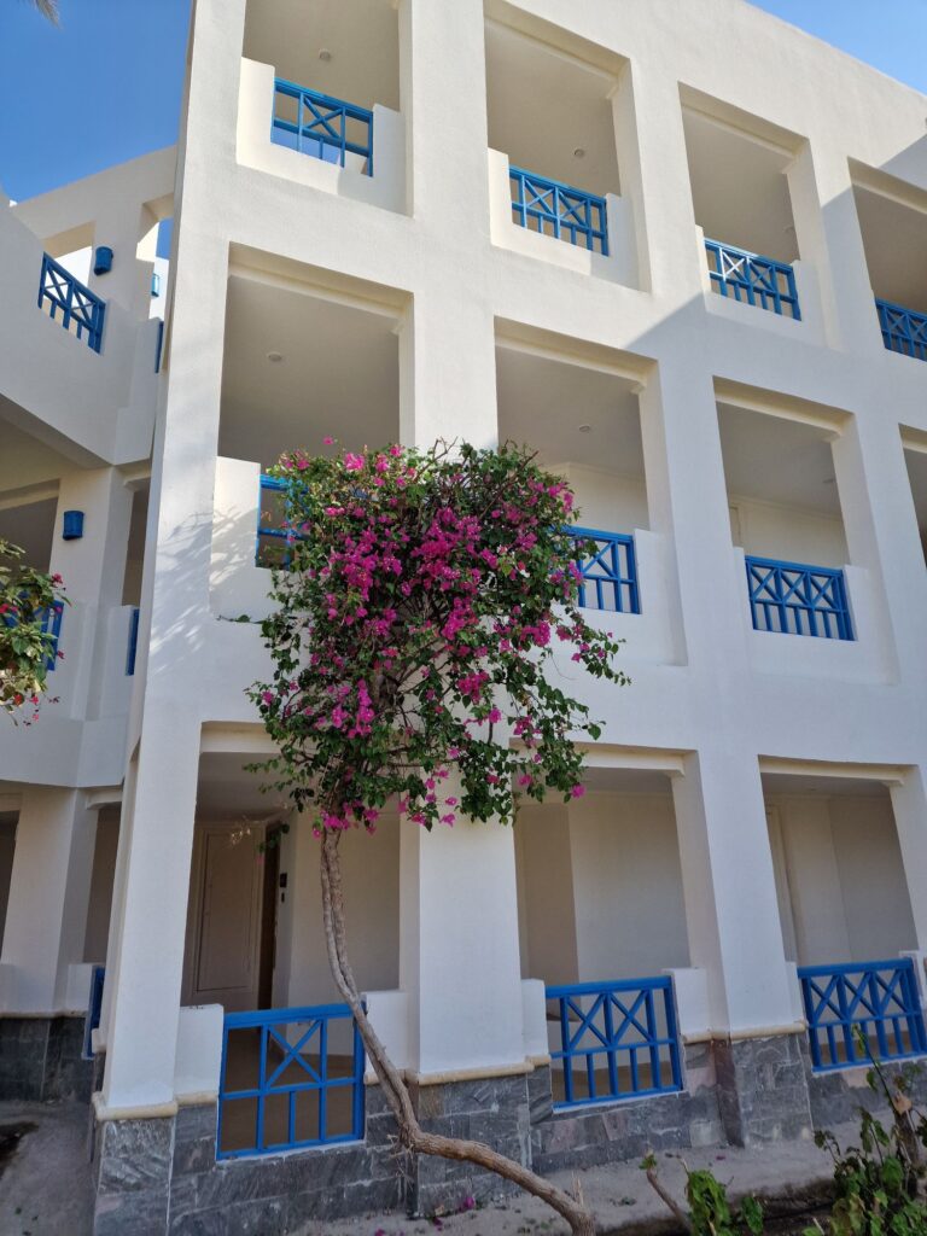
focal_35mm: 23
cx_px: 464
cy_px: 618
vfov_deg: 73.9
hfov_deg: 58.9
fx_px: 821
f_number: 1.8
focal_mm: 6.4
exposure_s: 1/730
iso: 50
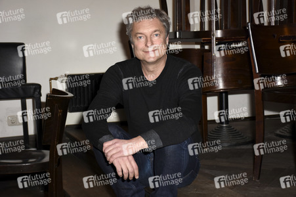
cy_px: 98
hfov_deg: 28.1
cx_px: 148
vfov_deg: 18.9
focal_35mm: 72
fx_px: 592
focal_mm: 48
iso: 640
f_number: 4.5
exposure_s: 1/160
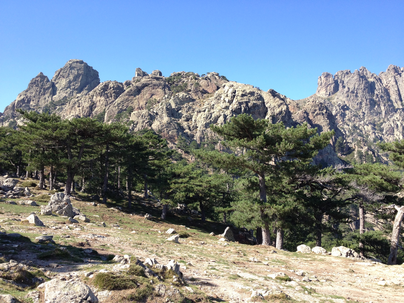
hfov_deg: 52.6
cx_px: 202
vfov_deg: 40.7
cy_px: 152
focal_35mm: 35
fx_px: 408
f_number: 2.4
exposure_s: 1/581
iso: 64
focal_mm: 4.28
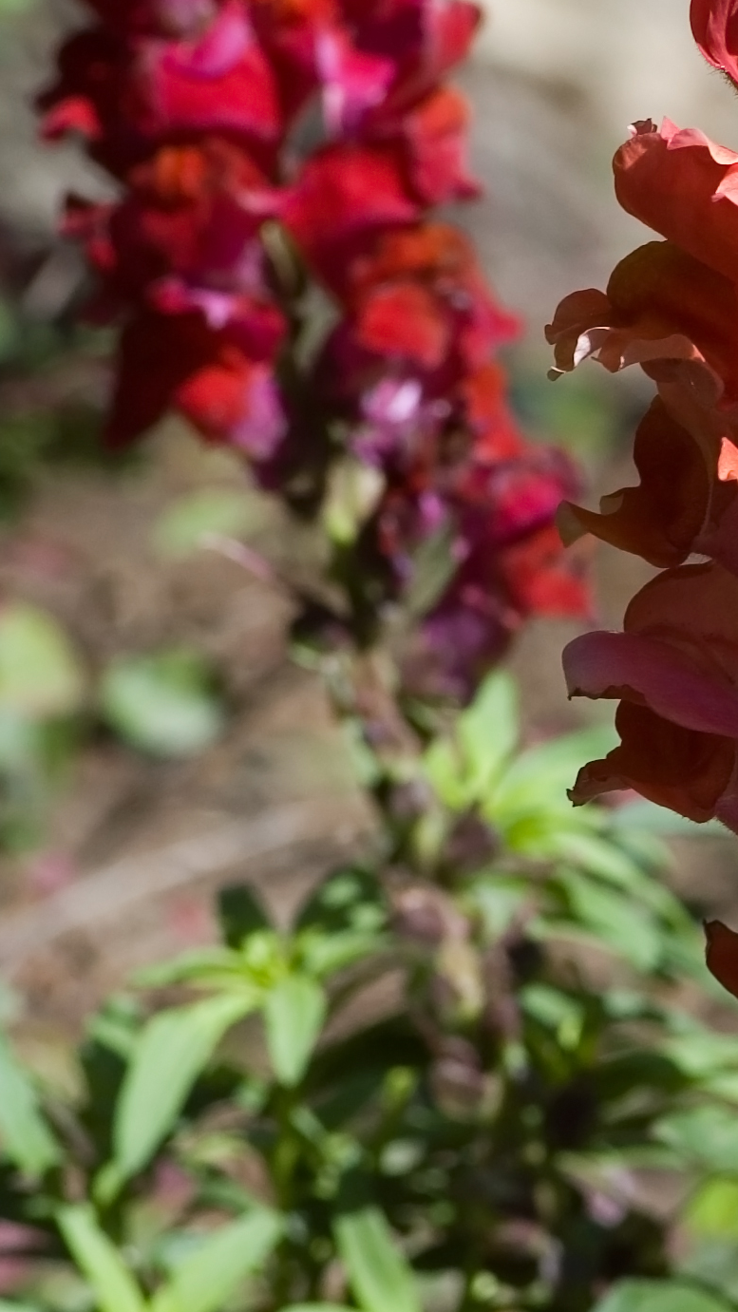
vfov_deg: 6.3
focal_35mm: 342
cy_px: 604
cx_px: 926
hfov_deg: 3.5
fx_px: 11896
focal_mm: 100
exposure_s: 1/250
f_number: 11
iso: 200
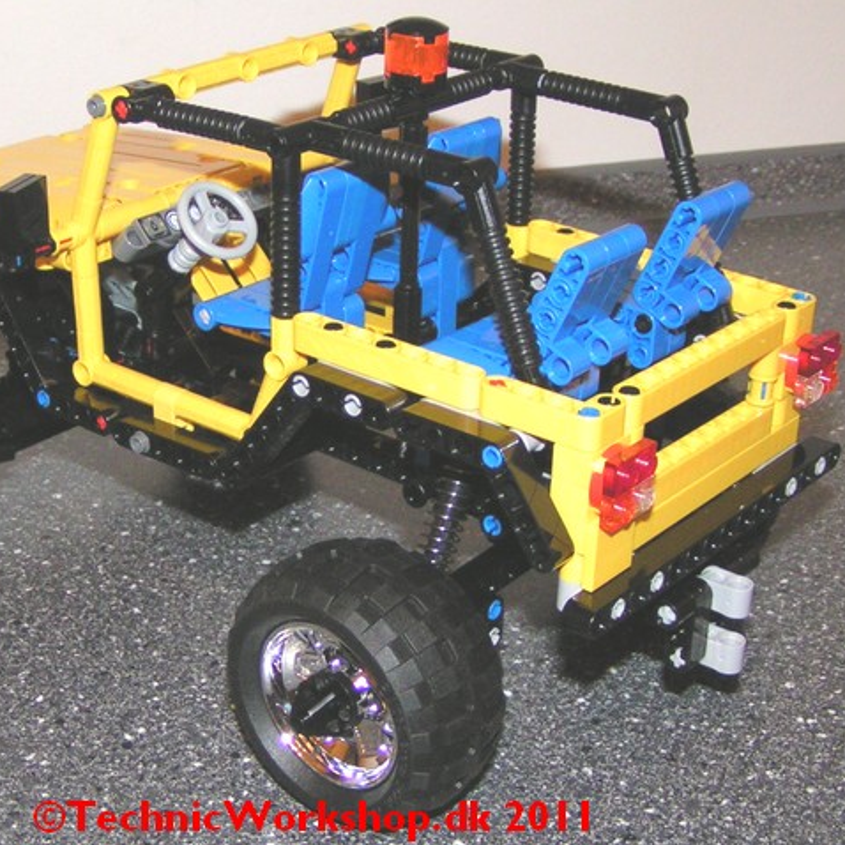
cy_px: 422
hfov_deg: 37.4
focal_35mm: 45
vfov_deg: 37.6
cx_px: 324
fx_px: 1243
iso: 200
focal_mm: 5.8
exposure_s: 1/40
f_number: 2.8
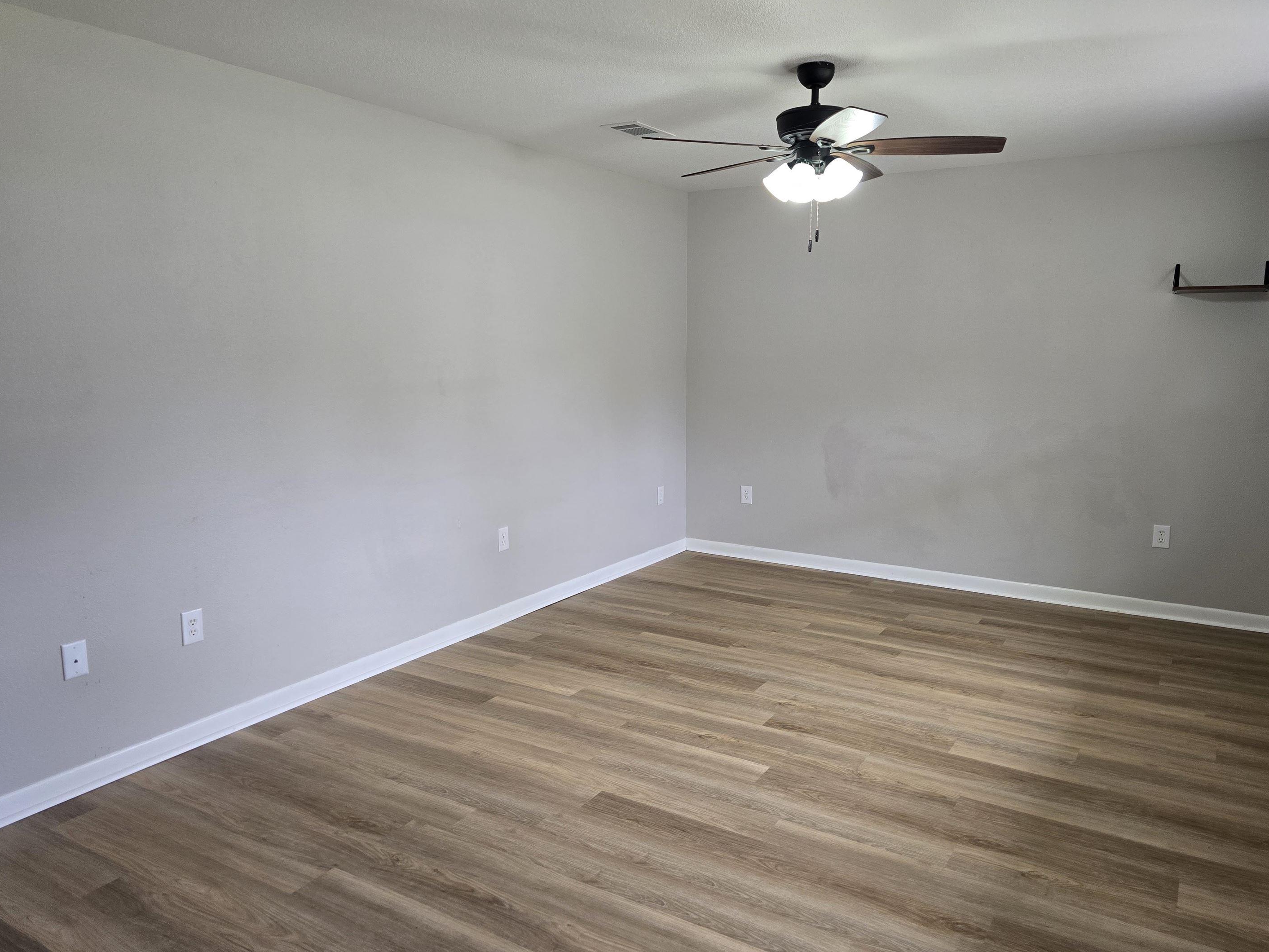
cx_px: 656
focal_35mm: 25
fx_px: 917
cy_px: 485
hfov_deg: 69.4
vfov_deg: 54.9
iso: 200
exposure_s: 1/120
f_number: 1.7
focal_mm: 6.3
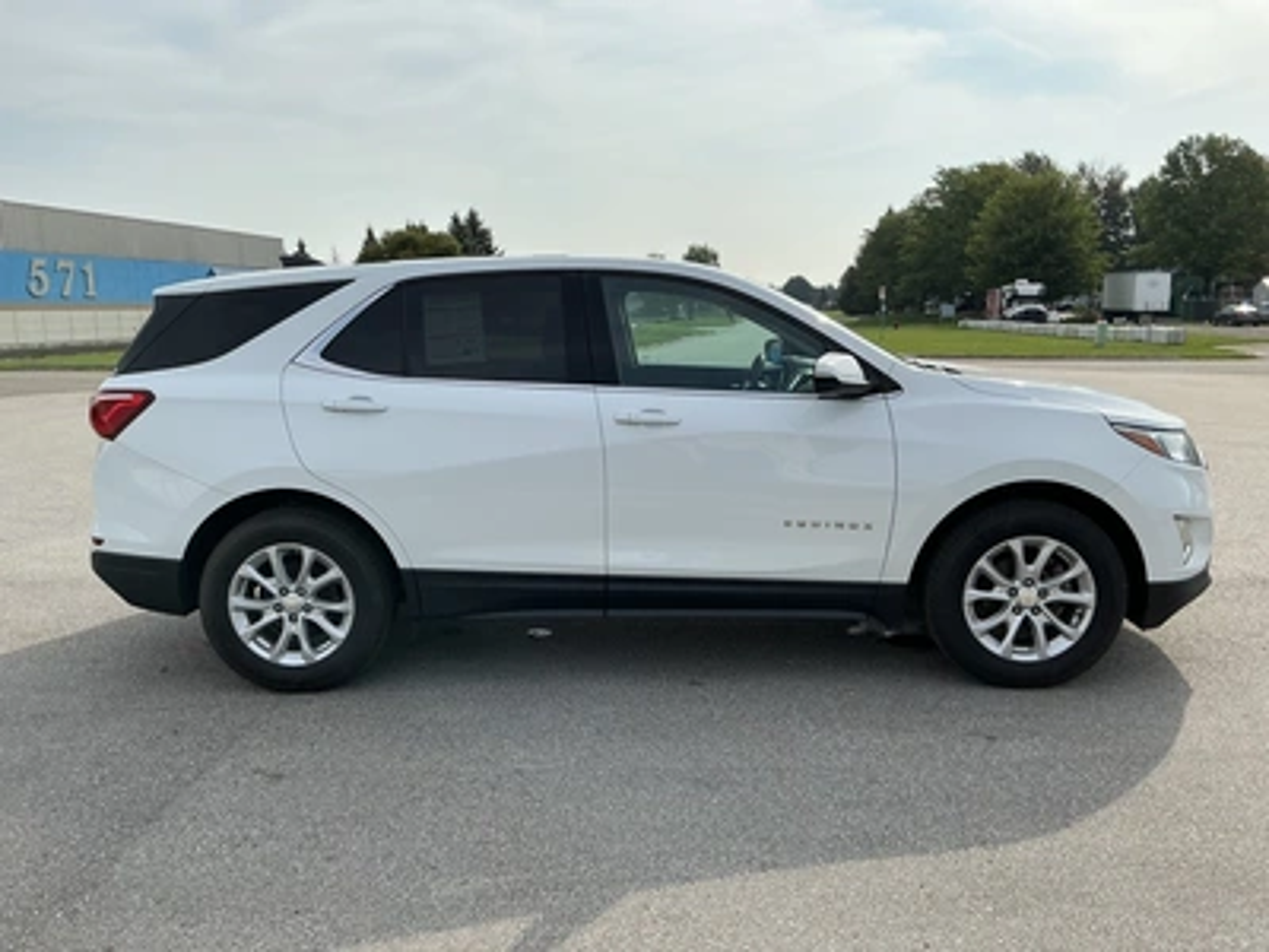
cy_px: 476
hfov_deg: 63.4
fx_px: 1026
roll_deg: +0.6
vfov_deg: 49.7
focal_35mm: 28
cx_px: 634
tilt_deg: -8.1
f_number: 1.8
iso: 25
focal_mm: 3
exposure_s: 1/2427
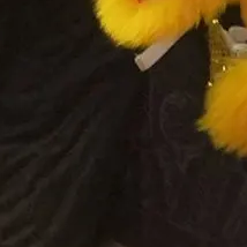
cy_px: -149
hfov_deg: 3.3
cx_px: 277
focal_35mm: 526
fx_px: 4243
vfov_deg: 3.3
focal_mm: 49
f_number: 5.6
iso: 2000
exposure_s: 1/100
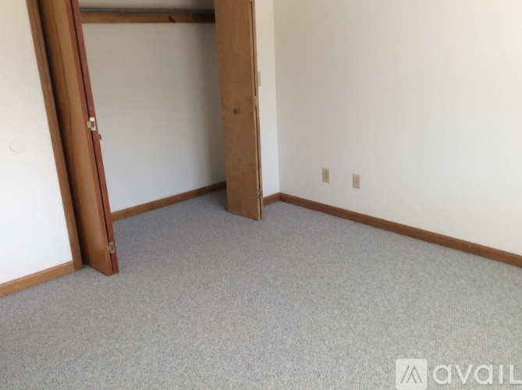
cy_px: 195
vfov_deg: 44.1
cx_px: 261
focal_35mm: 32
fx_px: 482
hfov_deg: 56.9
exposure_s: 1/40
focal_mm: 3.3
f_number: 2.4
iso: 40
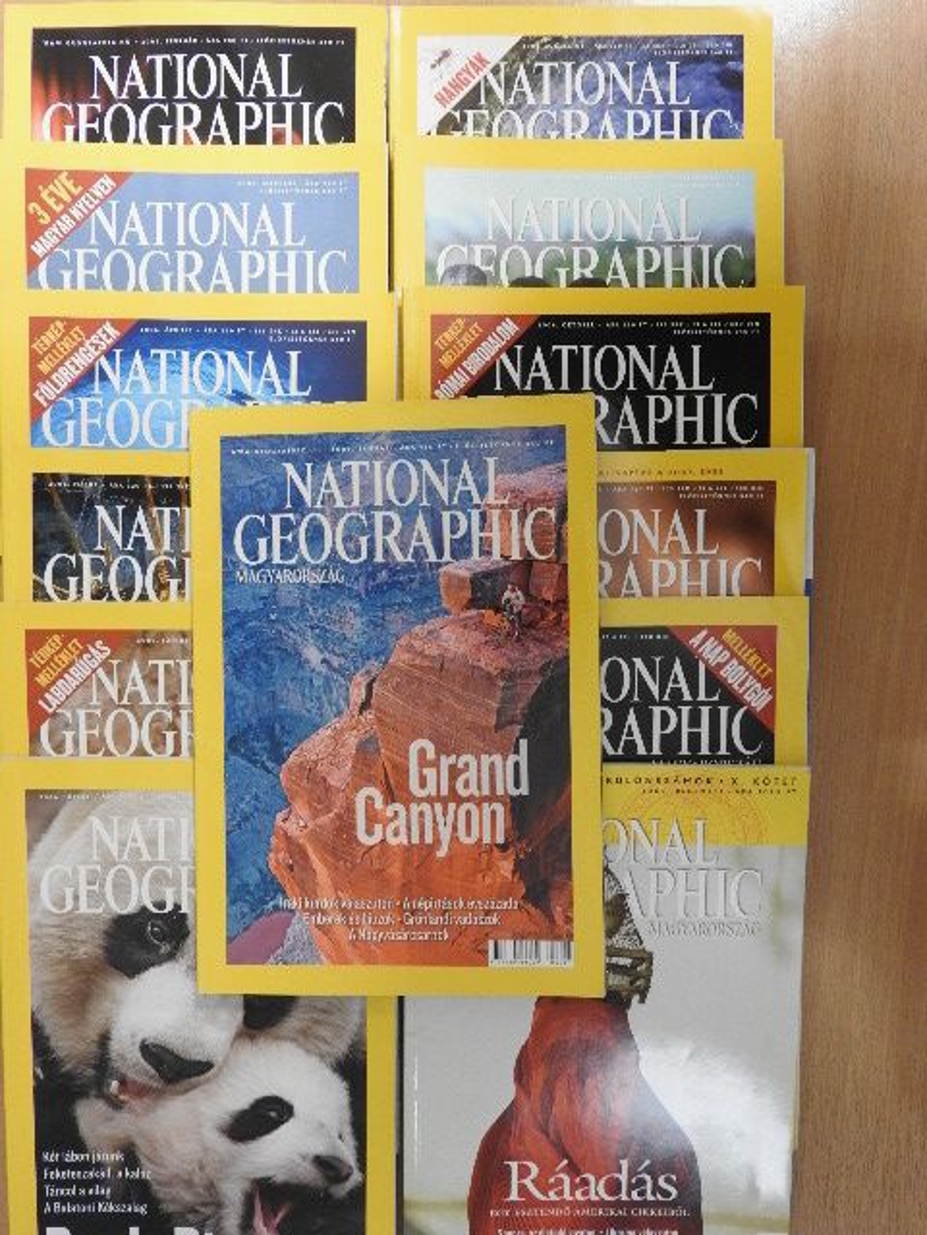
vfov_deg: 60.0
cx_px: 464
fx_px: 1071
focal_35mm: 30
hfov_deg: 46.8
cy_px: 618
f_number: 4
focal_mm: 5.4
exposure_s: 1/10
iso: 400
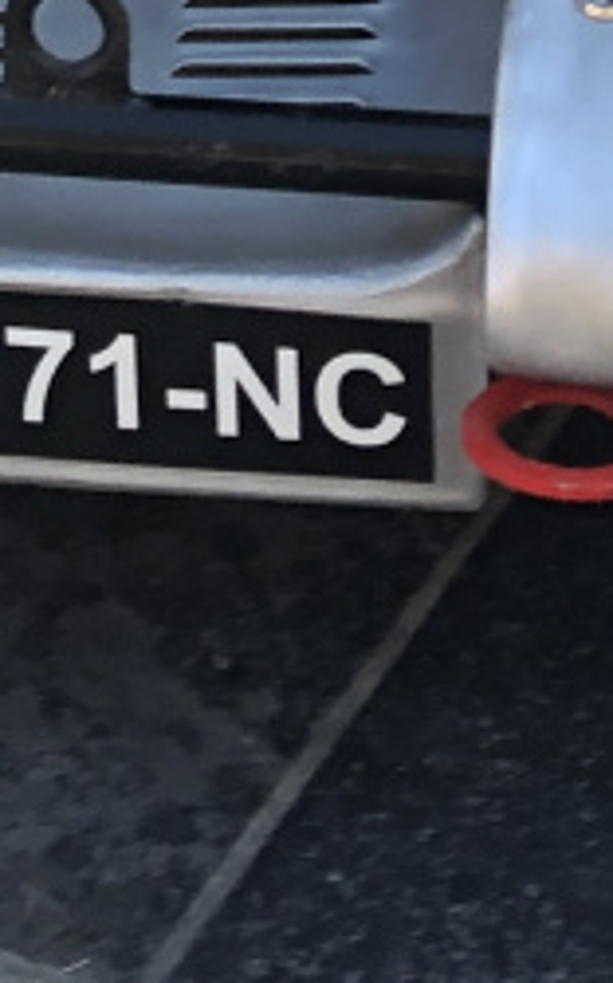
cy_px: -1223
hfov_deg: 6.9
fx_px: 5085
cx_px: 71
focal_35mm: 190
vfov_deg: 9.9
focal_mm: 3.99
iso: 20
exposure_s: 1/206
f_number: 1.8
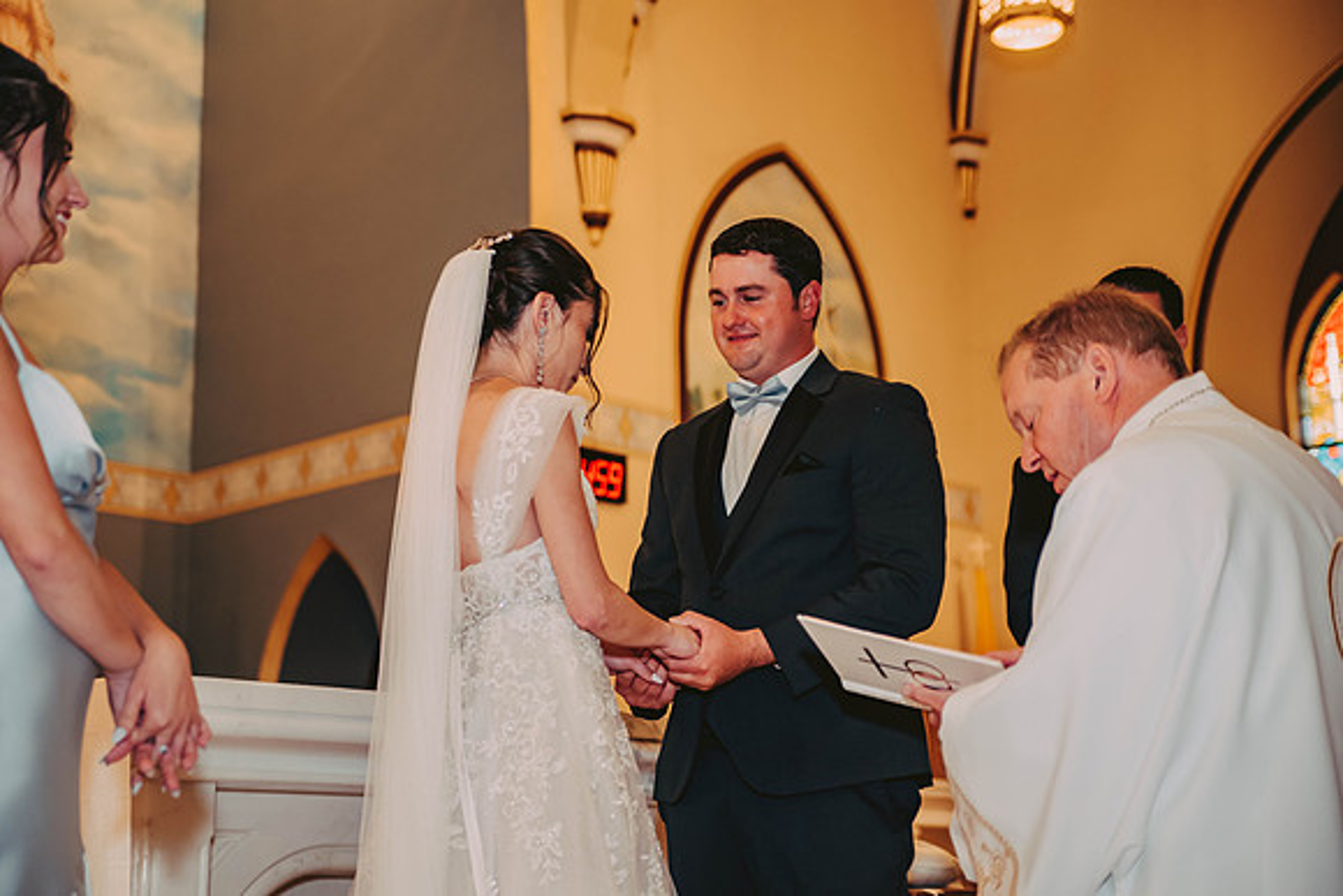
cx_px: 672
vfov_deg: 22.6
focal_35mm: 60
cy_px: 448
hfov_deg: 33.4
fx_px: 2239
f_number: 2.8
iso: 800
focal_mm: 60
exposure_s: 1/100
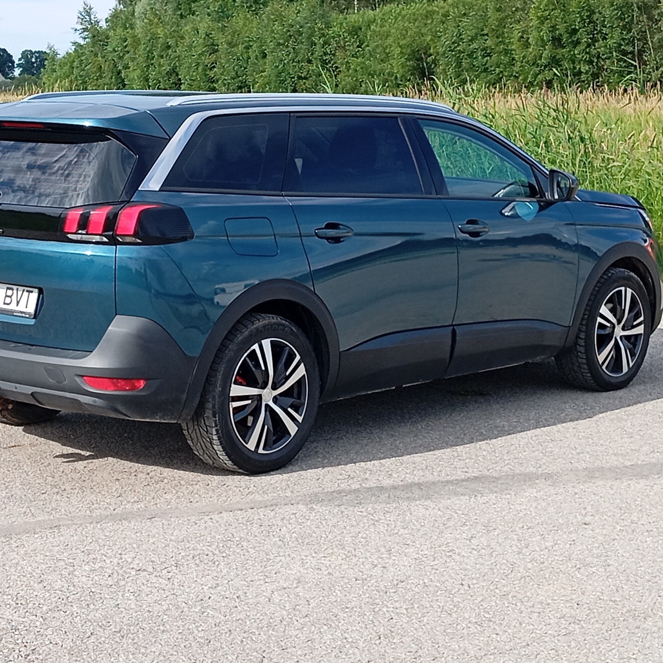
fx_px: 1669
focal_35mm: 77
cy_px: 278
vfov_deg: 22.5
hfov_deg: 22.4
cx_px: 265
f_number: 1.8
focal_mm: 4.22
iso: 109
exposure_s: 1/412
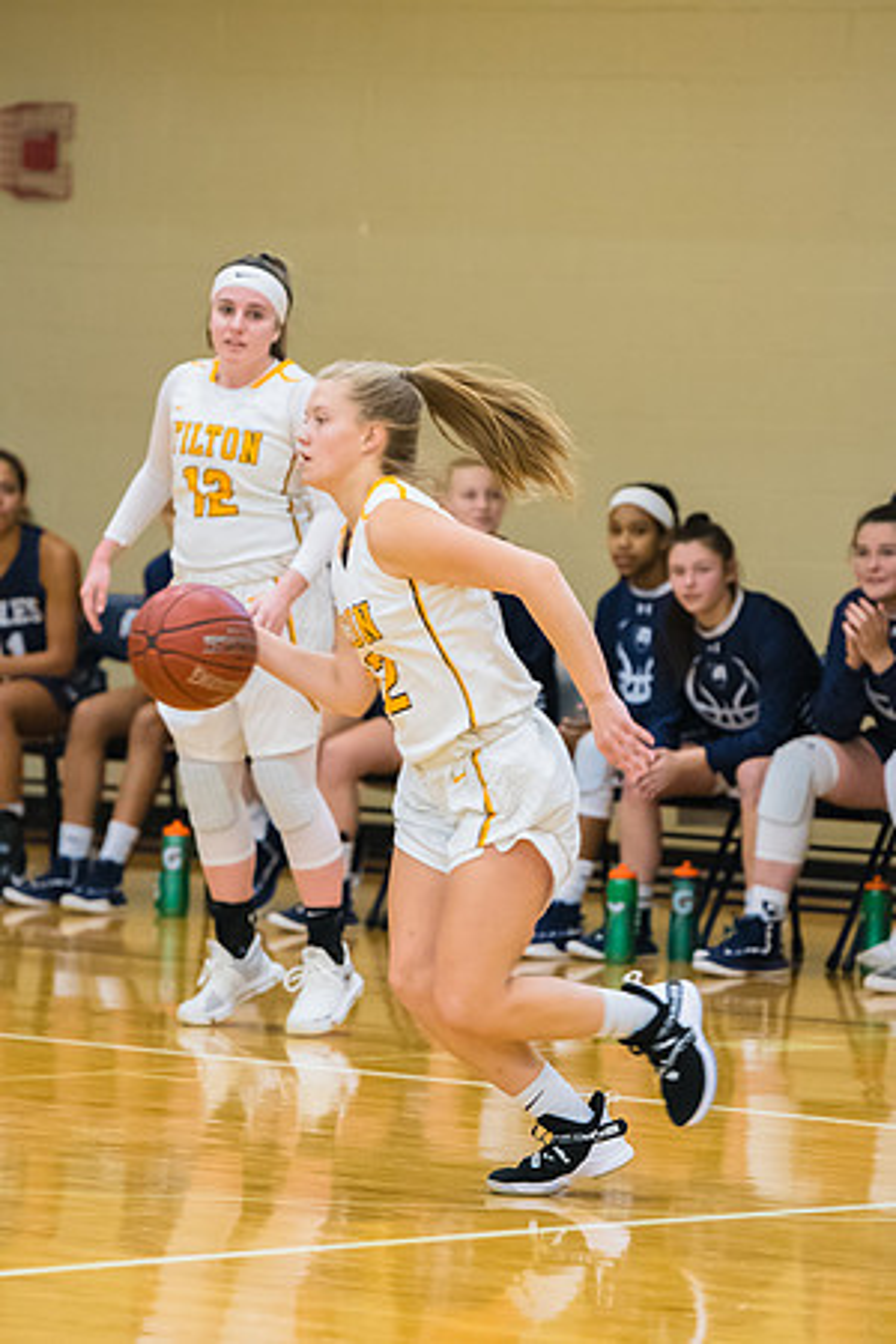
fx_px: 9239
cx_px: 448
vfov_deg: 8.3
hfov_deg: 5.6
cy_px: 672
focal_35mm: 248
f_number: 3.5
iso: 3200
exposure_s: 1/400
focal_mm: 165
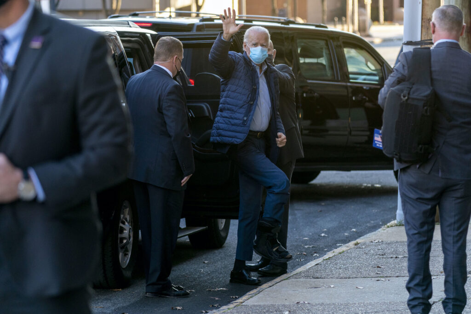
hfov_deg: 11.7
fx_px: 2303
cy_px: 157
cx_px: 236
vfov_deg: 7.8
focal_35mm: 176
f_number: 5.6
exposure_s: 1/500
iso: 1600
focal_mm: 176
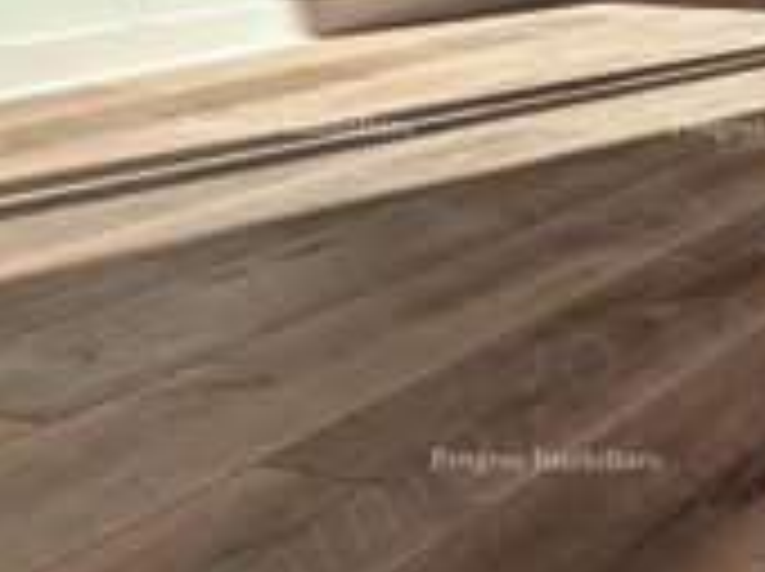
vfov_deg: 27.3
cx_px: 1310
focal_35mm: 46
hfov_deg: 24.0
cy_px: -131
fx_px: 1015
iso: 33
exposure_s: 1/354
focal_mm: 1.54
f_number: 2.2
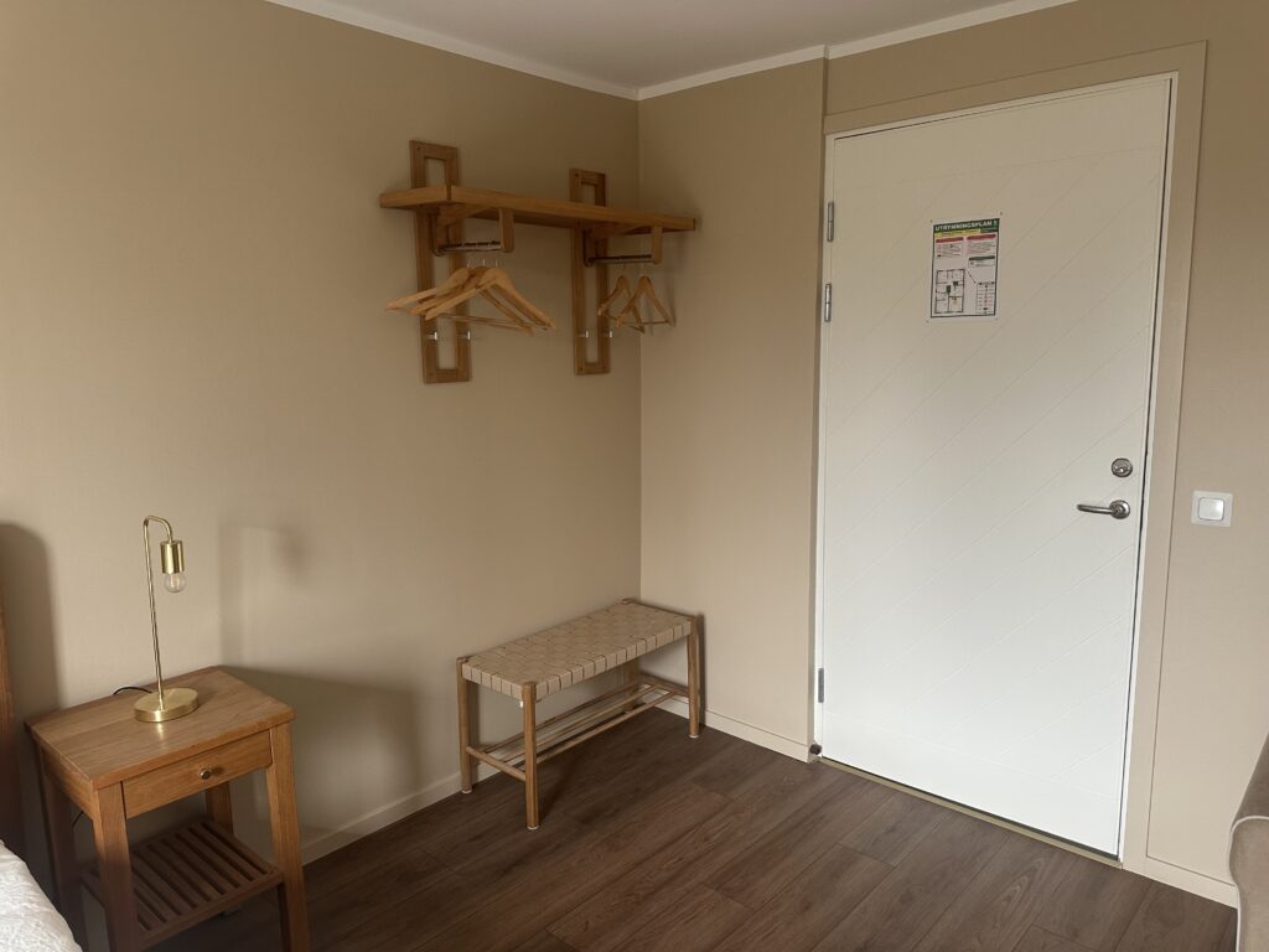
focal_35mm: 24
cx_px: 634
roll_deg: +0.4
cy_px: 476
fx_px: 880
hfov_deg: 71.6
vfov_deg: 56.8
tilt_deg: -7.7
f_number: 1.78
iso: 200
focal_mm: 6.86
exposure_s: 1/121
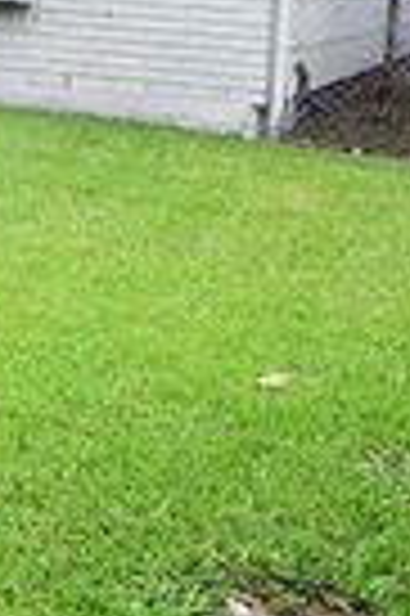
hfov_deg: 11.1
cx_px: -527
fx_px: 1815
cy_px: -38
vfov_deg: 18.6
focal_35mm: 106
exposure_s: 1/200
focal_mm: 29
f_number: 10
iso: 1000
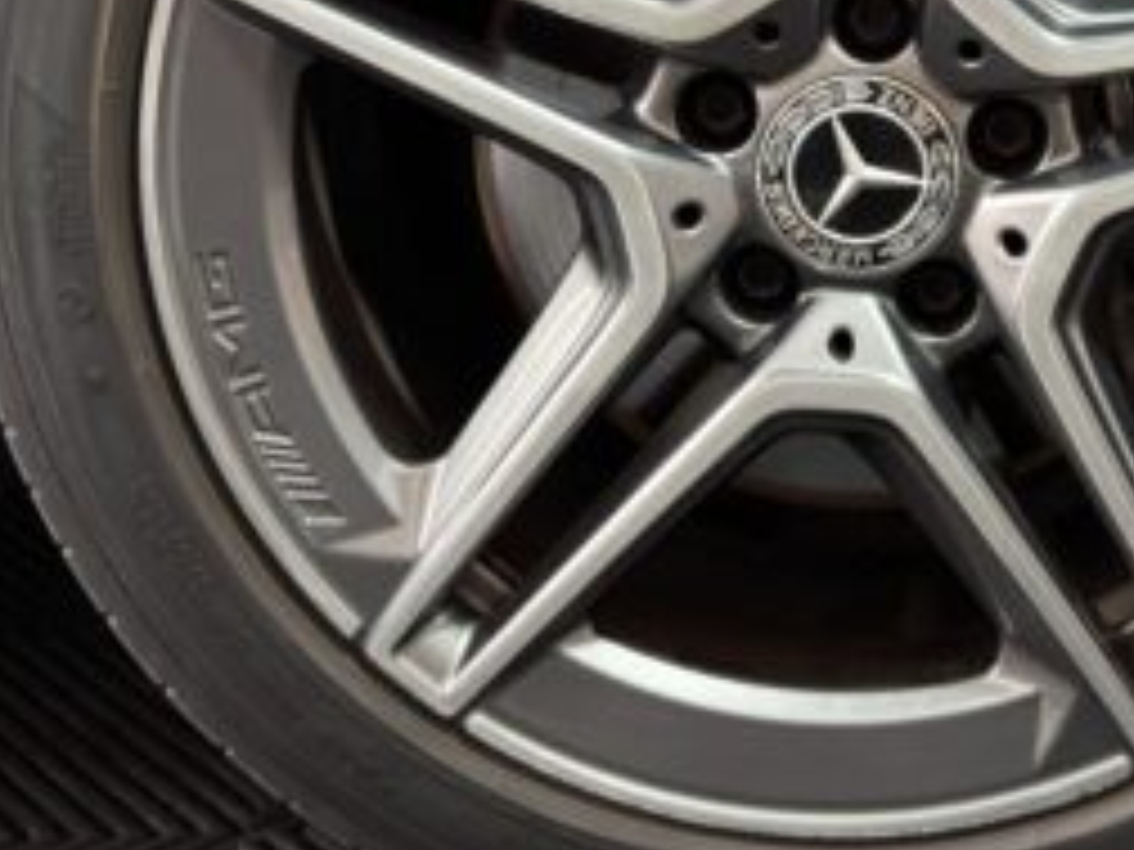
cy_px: 38
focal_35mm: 59
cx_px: 1058
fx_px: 1933
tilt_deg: -8.9
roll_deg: +0.6
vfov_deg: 23.9
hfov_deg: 31.0
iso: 500
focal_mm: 6.76
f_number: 1.78
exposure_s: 1/25
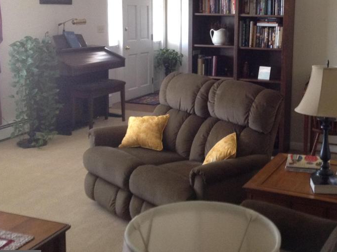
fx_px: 515
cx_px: 234
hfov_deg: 35.7
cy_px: 80
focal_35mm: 53
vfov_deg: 27.2
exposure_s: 1/15
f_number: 2.4
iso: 250
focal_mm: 4.28
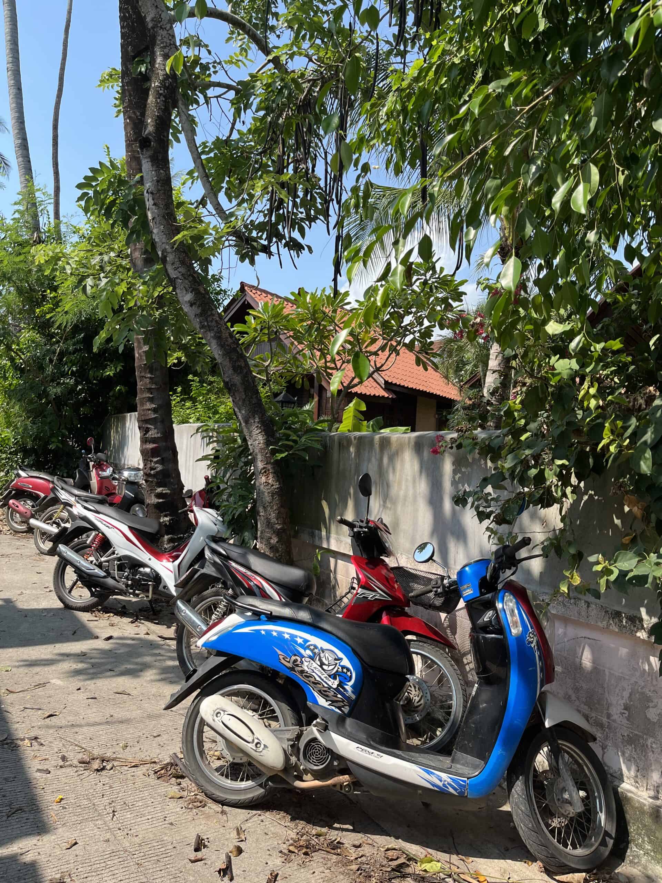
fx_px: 663
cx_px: 331
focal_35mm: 26
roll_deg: -2.2
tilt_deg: +1.0
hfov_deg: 53.1
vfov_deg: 67.3
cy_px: 442
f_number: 1.6
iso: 50
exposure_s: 1/1776
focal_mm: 5.1
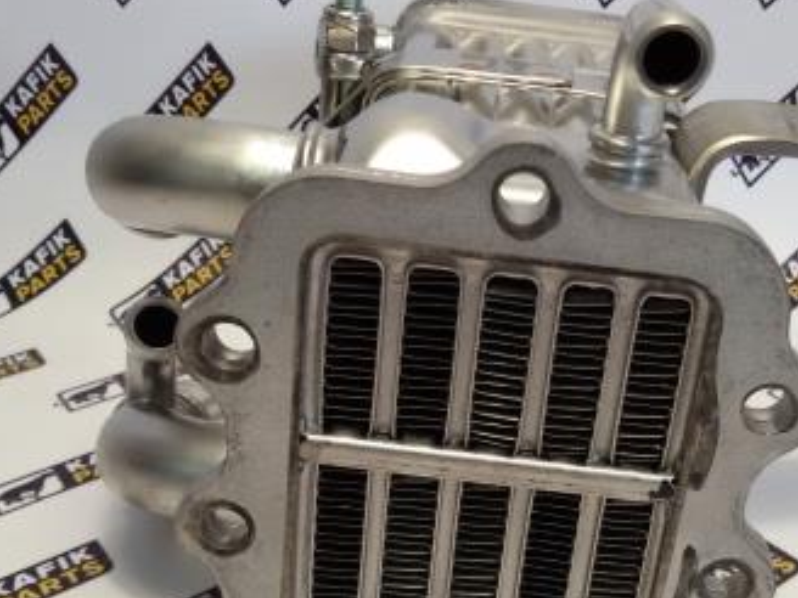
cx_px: 489
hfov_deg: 37.3
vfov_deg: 28.2
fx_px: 1176
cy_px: 439
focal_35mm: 51
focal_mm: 2.93
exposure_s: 1/33
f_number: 2.4
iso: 64
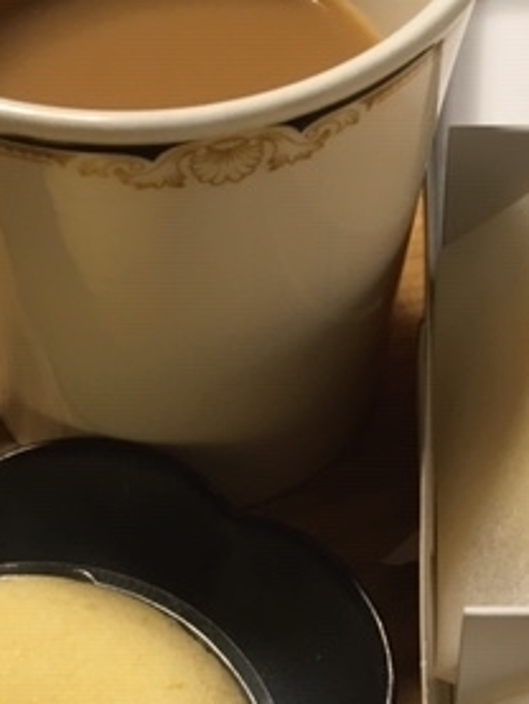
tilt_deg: -59.9
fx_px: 1364
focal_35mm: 67
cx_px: 338
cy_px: 600
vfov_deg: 28.1
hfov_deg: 21.9
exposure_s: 1/30
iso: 80
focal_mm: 4.15
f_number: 2.2
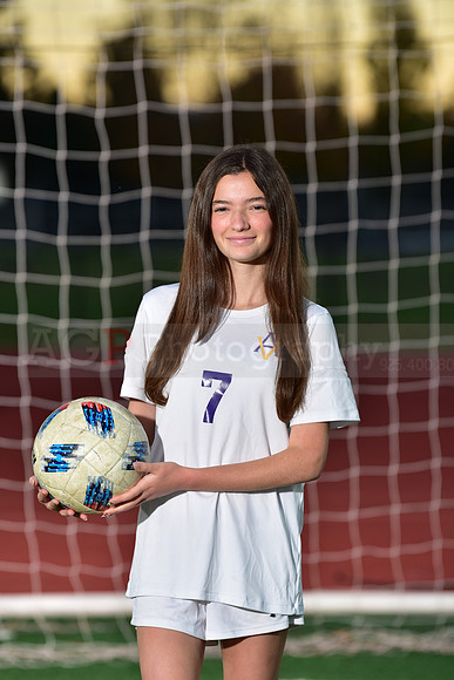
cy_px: 340
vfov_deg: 10.3
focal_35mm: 200
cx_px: 227
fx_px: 3781
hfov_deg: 6.9
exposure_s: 1/200
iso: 250
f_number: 4.5
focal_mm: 200
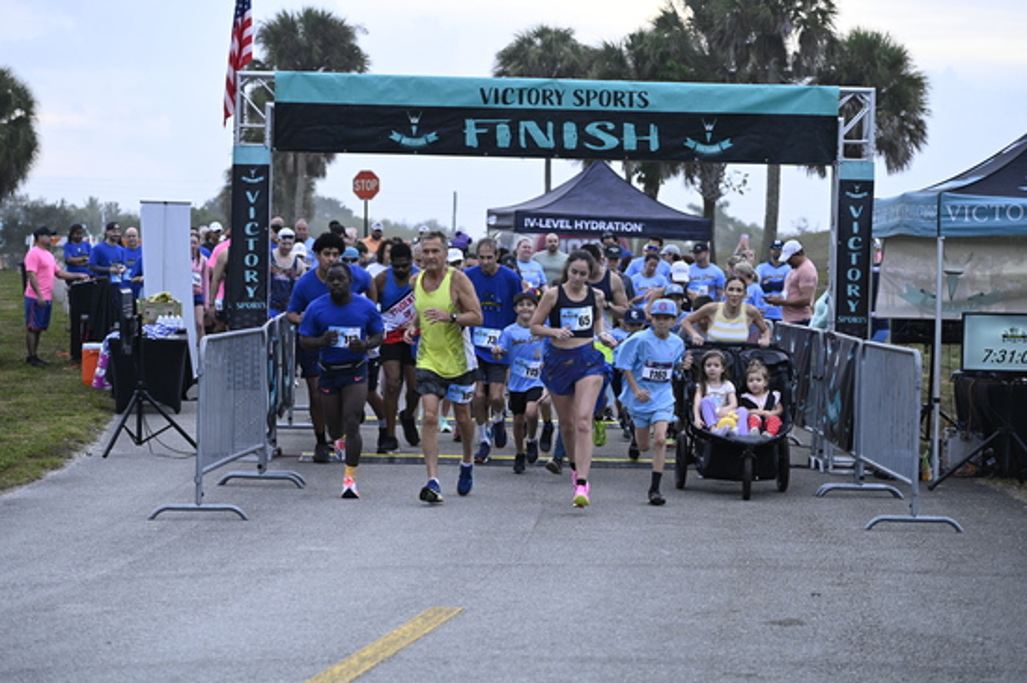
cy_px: 342
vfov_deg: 15.9
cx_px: 514
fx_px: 2452
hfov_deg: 23.7
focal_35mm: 86
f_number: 4
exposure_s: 1/1600
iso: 3200
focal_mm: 86
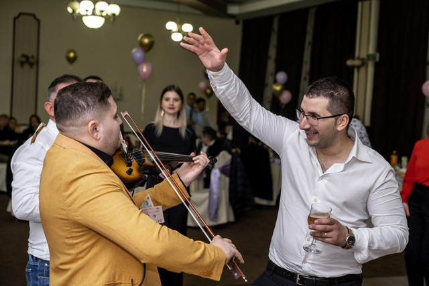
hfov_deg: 33.4
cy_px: 143
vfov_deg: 22.6
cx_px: 214
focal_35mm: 60
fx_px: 715
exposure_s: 1/160
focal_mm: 40.1
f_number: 2.8
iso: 1250
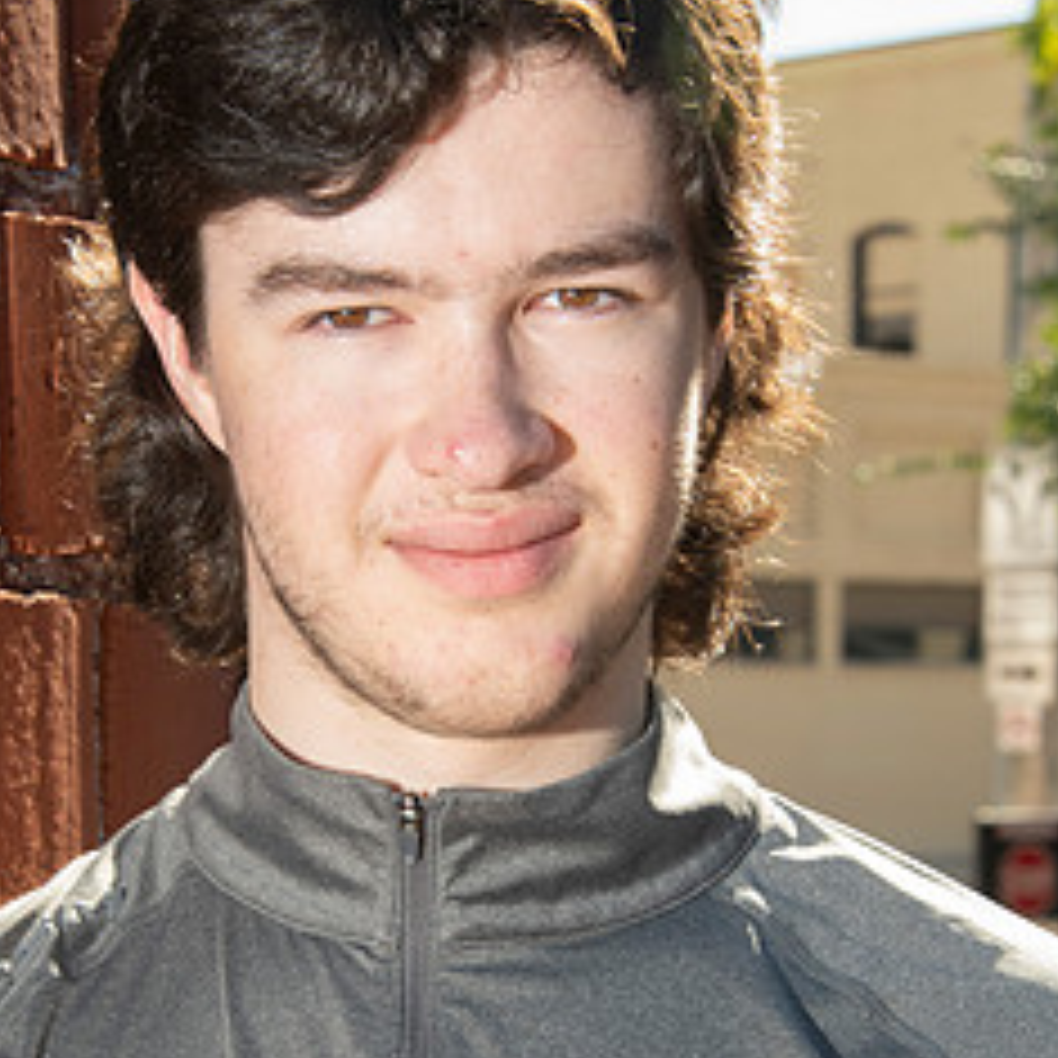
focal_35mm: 150
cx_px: 419
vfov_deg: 11.6
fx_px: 5187
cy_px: 725
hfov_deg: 11.6
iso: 800
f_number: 13
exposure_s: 1/160
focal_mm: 92
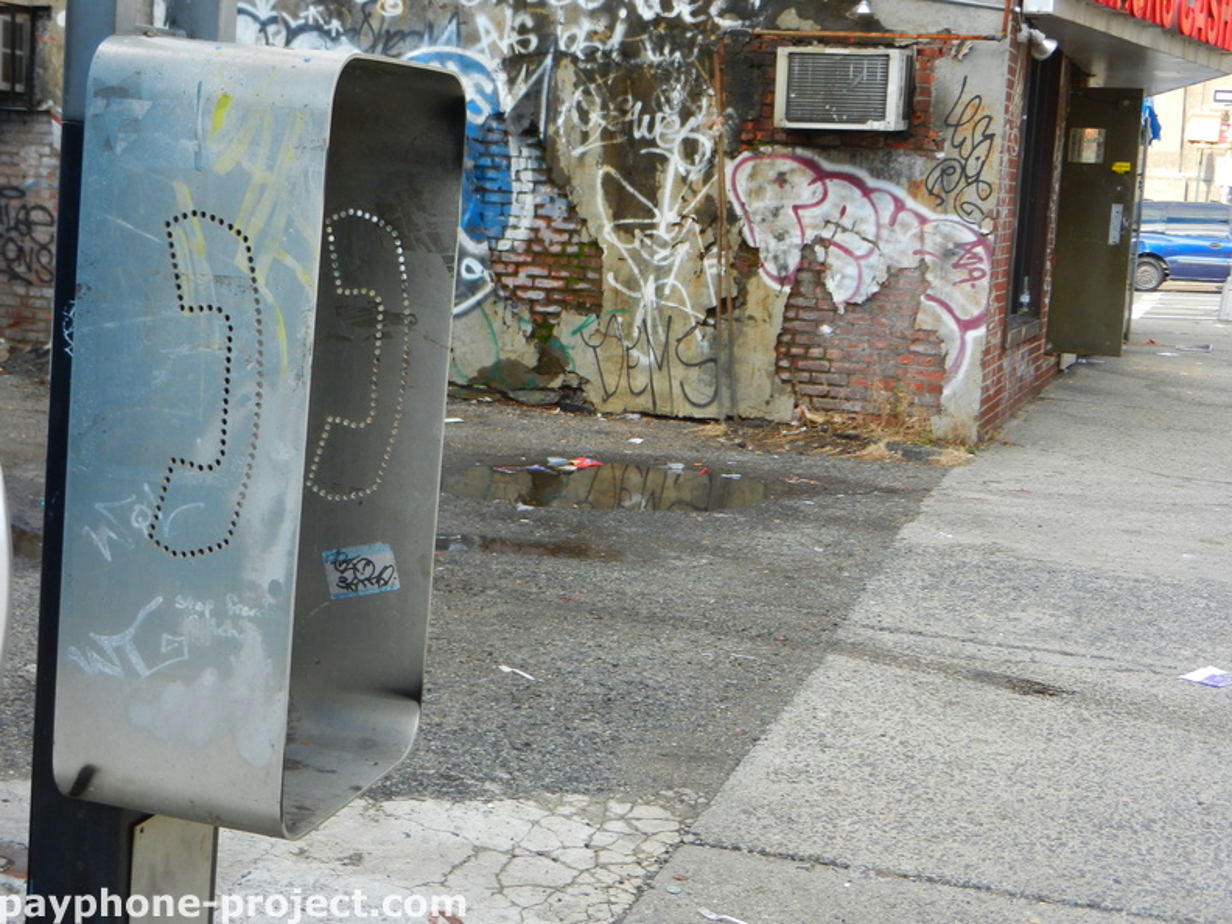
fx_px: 1886
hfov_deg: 36.2
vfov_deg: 27.5
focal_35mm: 53
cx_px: 616
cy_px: 462
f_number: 4.4
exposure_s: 1/200
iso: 160
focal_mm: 9.4
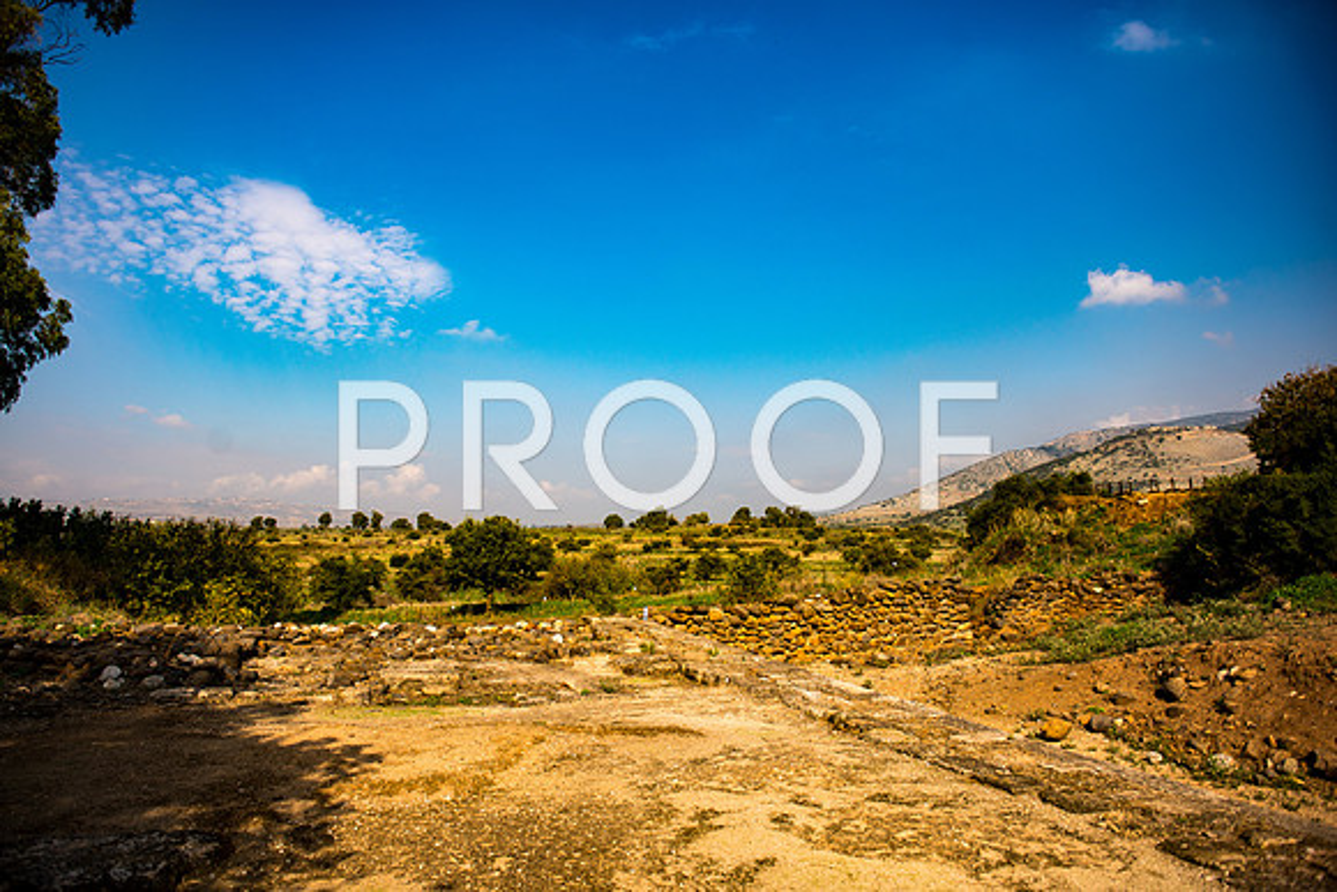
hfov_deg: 73.7
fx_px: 892
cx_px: 668
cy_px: 446
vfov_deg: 53.2
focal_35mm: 24
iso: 100
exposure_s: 1/2000
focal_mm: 24
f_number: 2.8
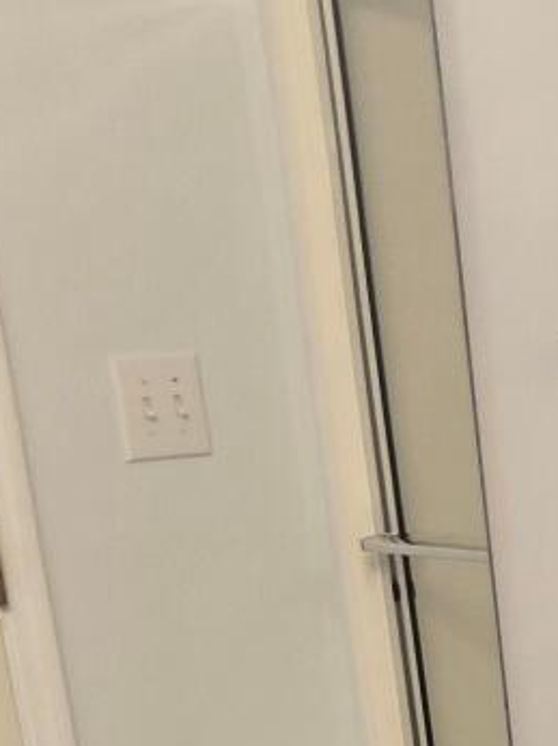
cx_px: 965
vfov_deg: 12.4
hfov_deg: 10.5
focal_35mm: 133
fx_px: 2862
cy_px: 1671
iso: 80
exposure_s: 1/120
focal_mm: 5.4
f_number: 1.8
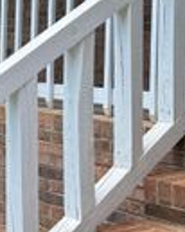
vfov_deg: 20.7
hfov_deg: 16.3
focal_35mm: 91
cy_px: 39
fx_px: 624
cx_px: -29
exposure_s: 1/1314
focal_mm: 6.76
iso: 80
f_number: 1.78
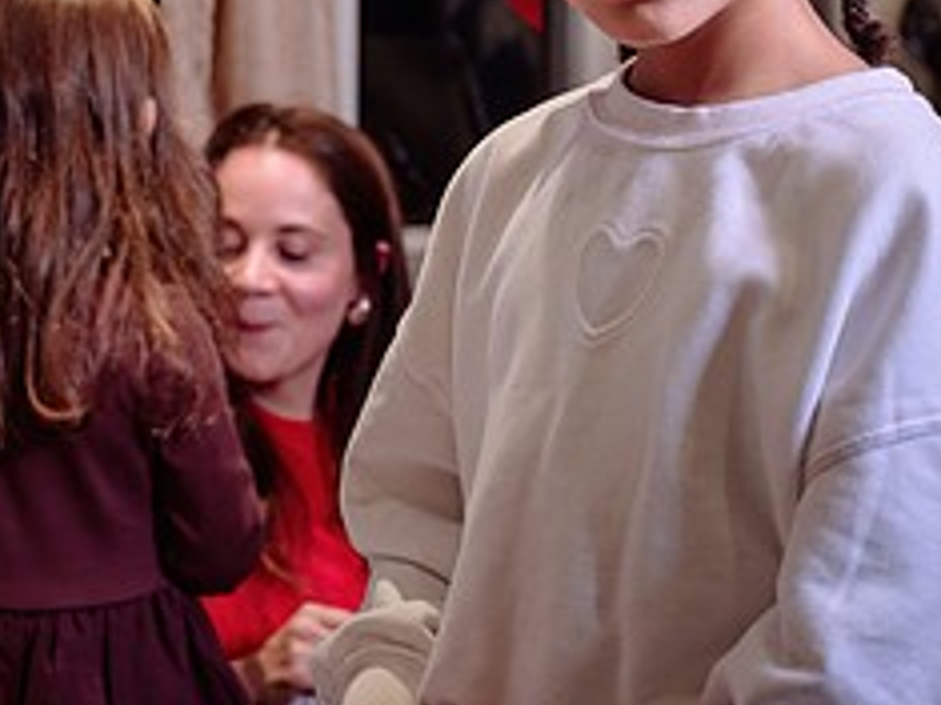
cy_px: 277
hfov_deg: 20.2
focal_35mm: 96
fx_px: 2608
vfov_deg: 15.4
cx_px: 203
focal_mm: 38
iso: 500
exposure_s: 1/50
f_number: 4
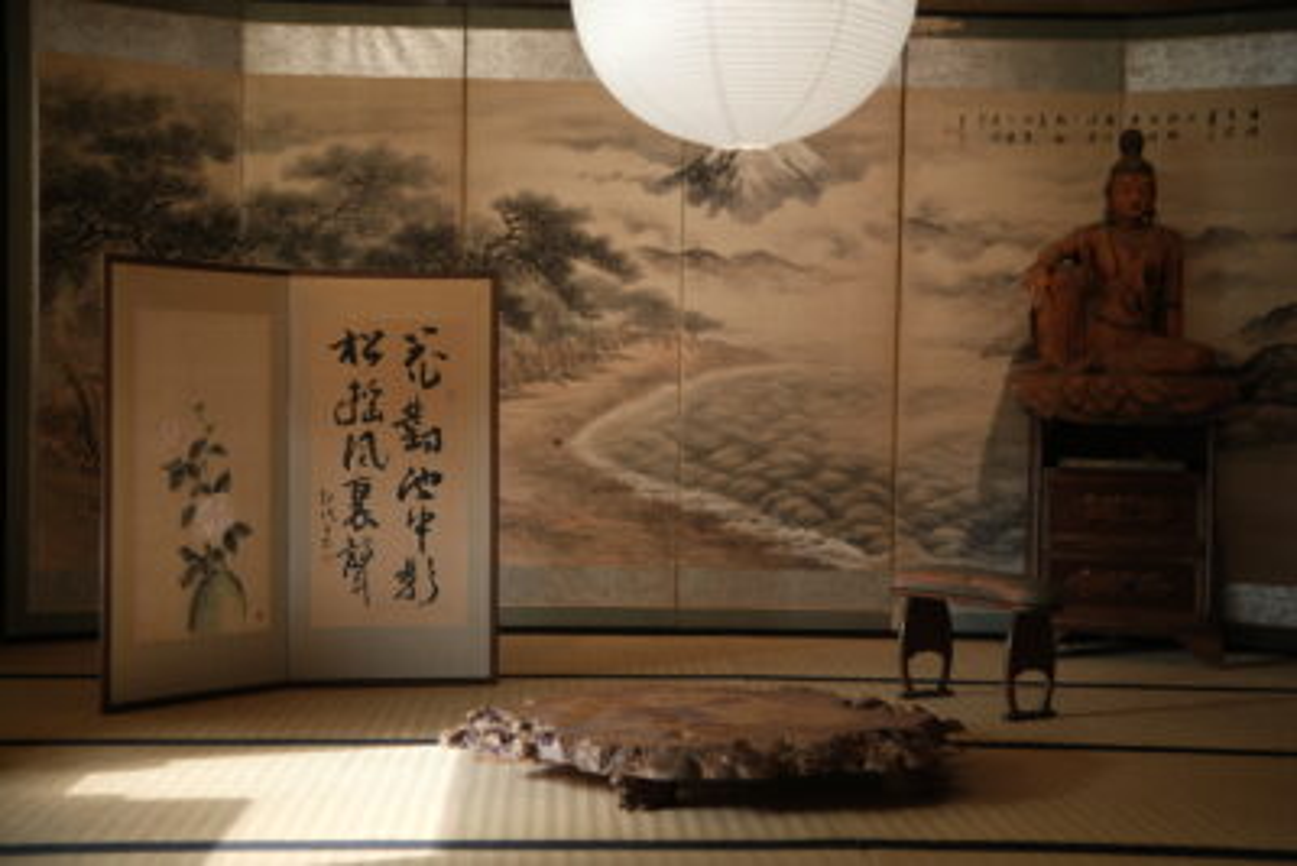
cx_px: 648
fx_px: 1802
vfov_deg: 27.0
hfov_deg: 39.6
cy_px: 433
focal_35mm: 50
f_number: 1.4
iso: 250
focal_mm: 33
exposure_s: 1/250
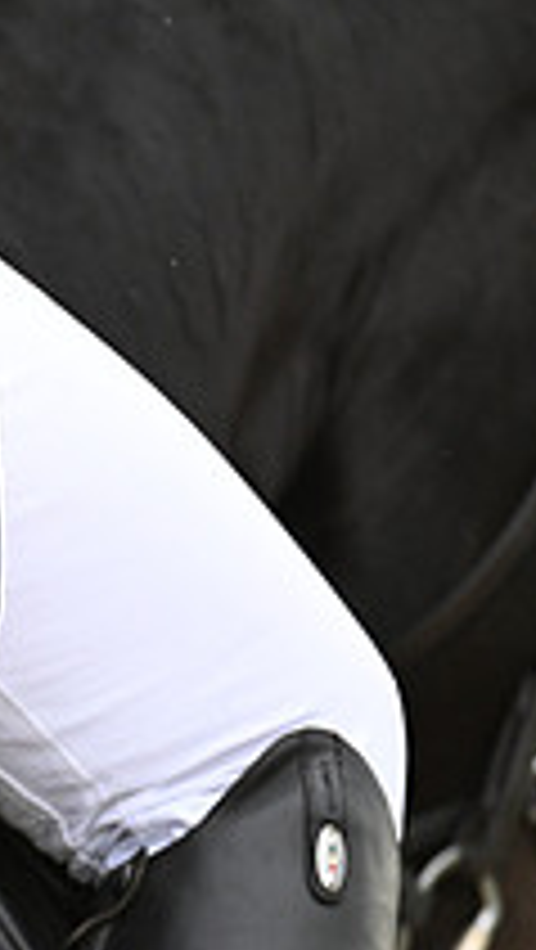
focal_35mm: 1151
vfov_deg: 1.9
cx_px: -721
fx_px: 29024
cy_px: 349
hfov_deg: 1.1
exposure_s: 1/1000
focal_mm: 400
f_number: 4.5
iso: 1800
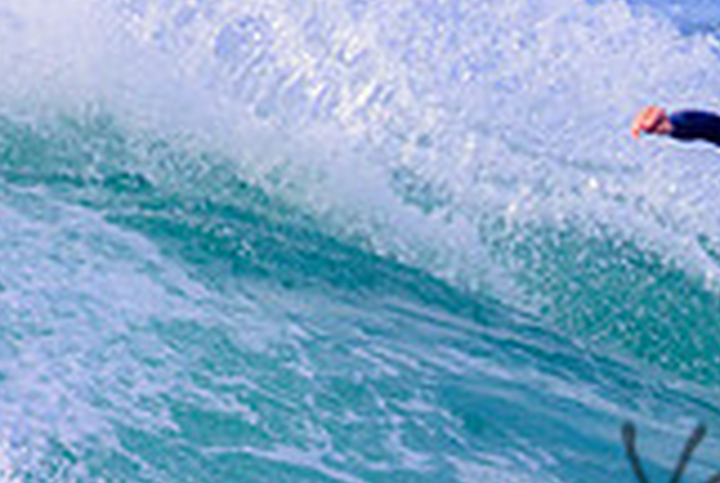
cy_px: 454
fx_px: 57626
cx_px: 1082
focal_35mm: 2876
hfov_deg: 0.7
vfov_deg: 0.5
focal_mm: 800
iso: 1100
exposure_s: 1/2000
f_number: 11
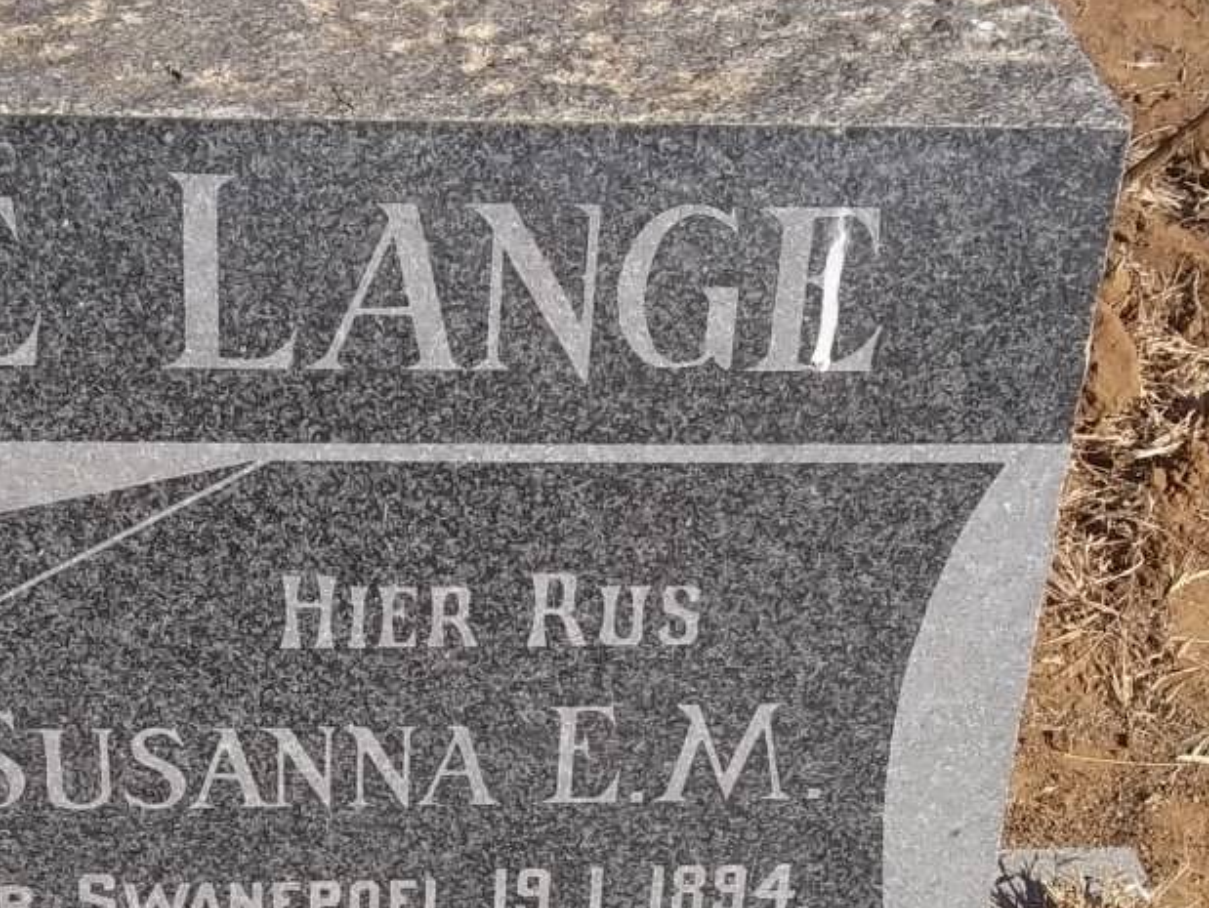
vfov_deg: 23.3
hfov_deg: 30.9
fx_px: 2167
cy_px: 744
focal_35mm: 62
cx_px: 387
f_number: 5.5
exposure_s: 1/500
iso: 80
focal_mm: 5.7
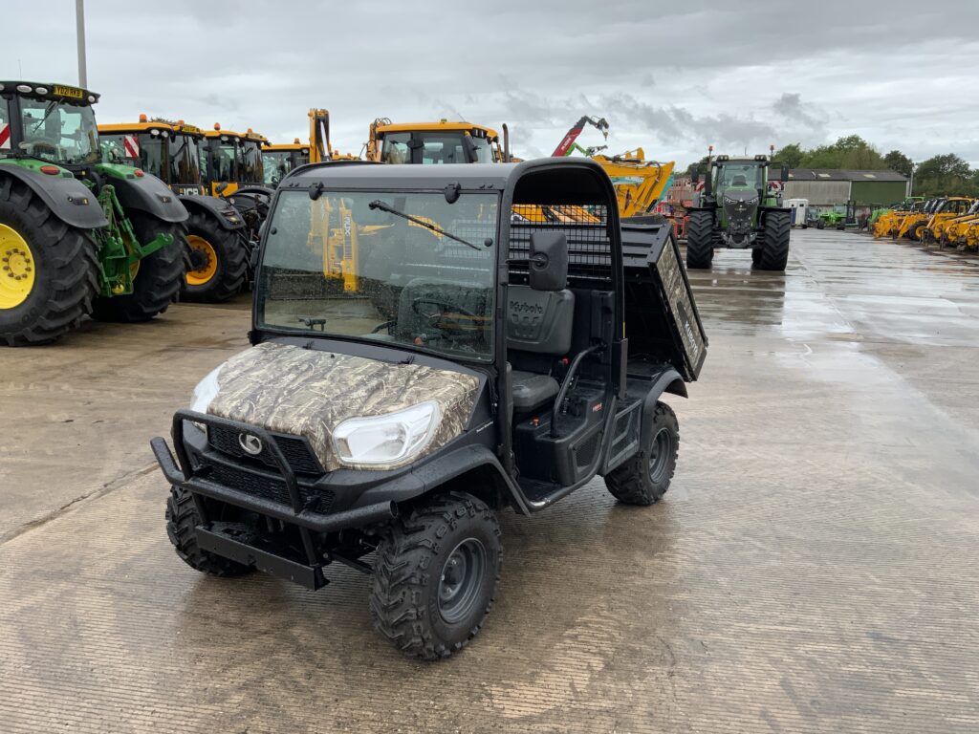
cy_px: 367
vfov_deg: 48.2
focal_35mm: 29
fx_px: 820
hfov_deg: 61.7
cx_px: 490
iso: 16
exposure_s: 1/551
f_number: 1.8
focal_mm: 3
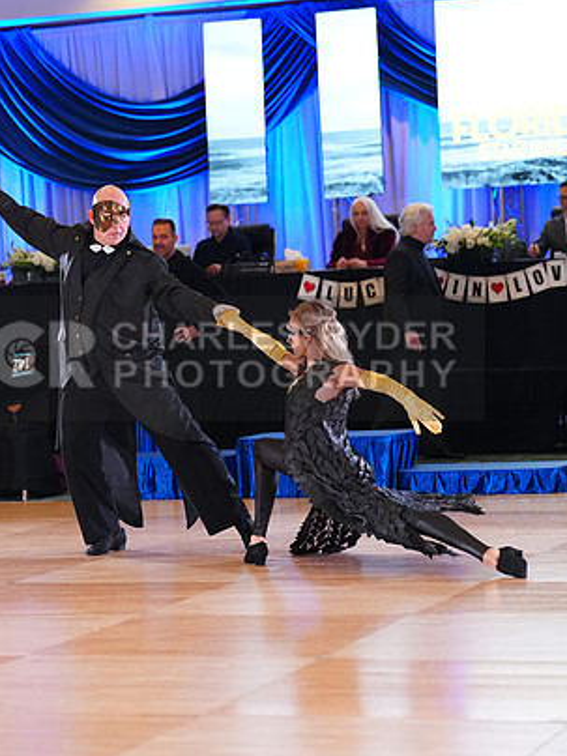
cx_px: 227
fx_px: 2381
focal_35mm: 109
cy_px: 359
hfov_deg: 13.6
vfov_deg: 18.0
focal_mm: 79
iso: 2500
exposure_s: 1/400
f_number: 2.8
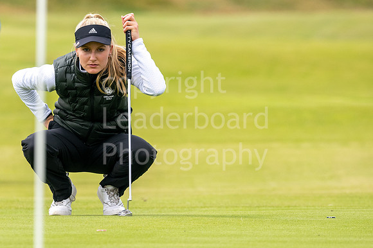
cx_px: 124
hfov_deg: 3.0
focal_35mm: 699
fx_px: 7236
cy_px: 72
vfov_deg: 2.0
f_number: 5
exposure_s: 1/1250
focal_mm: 300
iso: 200
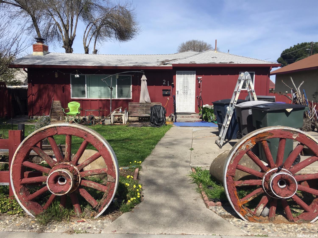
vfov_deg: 48.2
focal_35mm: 29
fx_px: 266
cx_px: 159
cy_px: 119
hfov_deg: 61.7
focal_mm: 4.15
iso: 25
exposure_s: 1/1570
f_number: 2.2
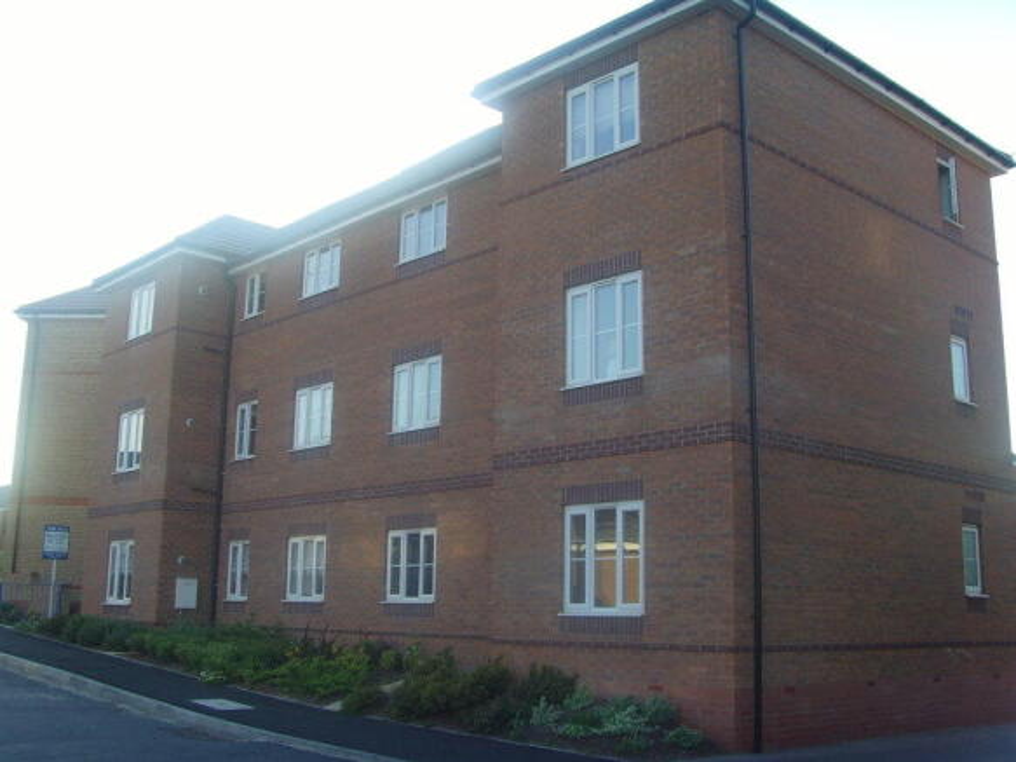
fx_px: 1144
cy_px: 381
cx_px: 508
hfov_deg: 47.9
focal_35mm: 39
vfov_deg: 36.8
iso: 80
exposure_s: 1/125
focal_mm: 6.6
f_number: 3.5
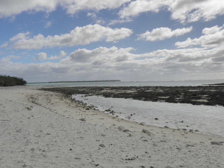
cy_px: 84
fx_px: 265
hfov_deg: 45.8
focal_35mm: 41
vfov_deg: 35.1
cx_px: 112
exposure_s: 1/1000
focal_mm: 7.31
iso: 100
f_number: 8
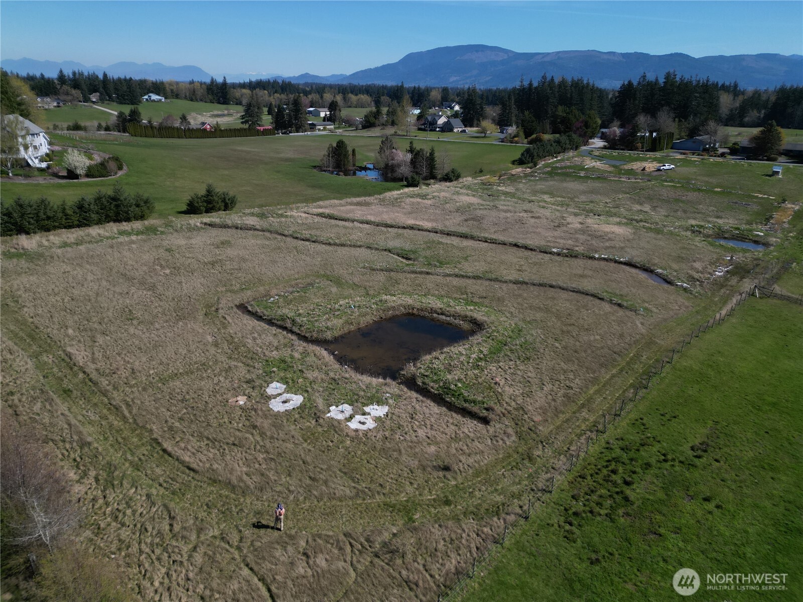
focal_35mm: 24
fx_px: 557
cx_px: 402
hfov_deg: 71.6
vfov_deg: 56.8
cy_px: 301
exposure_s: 1/4000
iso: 130
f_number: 1.7
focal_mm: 6.72
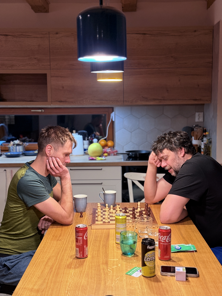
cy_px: 148
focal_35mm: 48
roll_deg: -0.4
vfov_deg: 39.7
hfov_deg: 30.3
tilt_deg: -6.0
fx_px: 410
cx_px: 111
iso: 160
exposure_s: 1/49
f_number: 1.78
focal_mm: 6.76
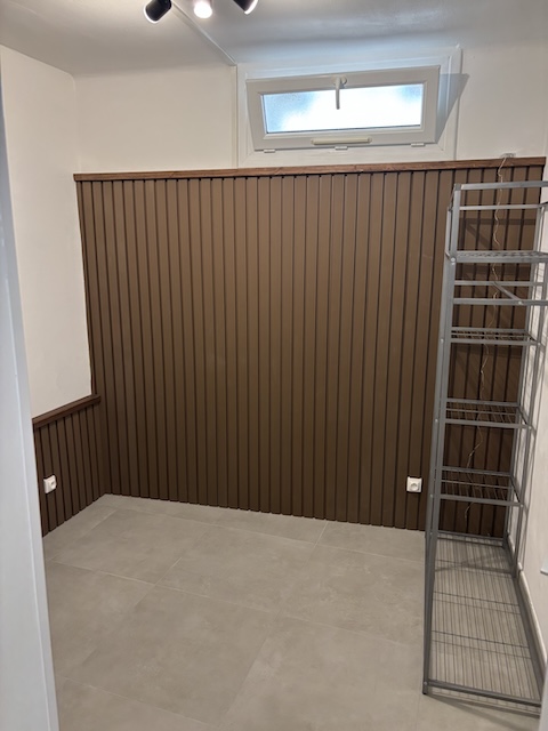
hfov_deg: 53.1
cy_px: 366
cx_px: 274
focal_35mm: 26
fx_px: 549
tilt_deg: -11.0
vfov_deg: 67.3
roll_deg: -0.1
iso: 200
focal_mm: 5.96
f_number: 1.6
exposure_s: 1/50
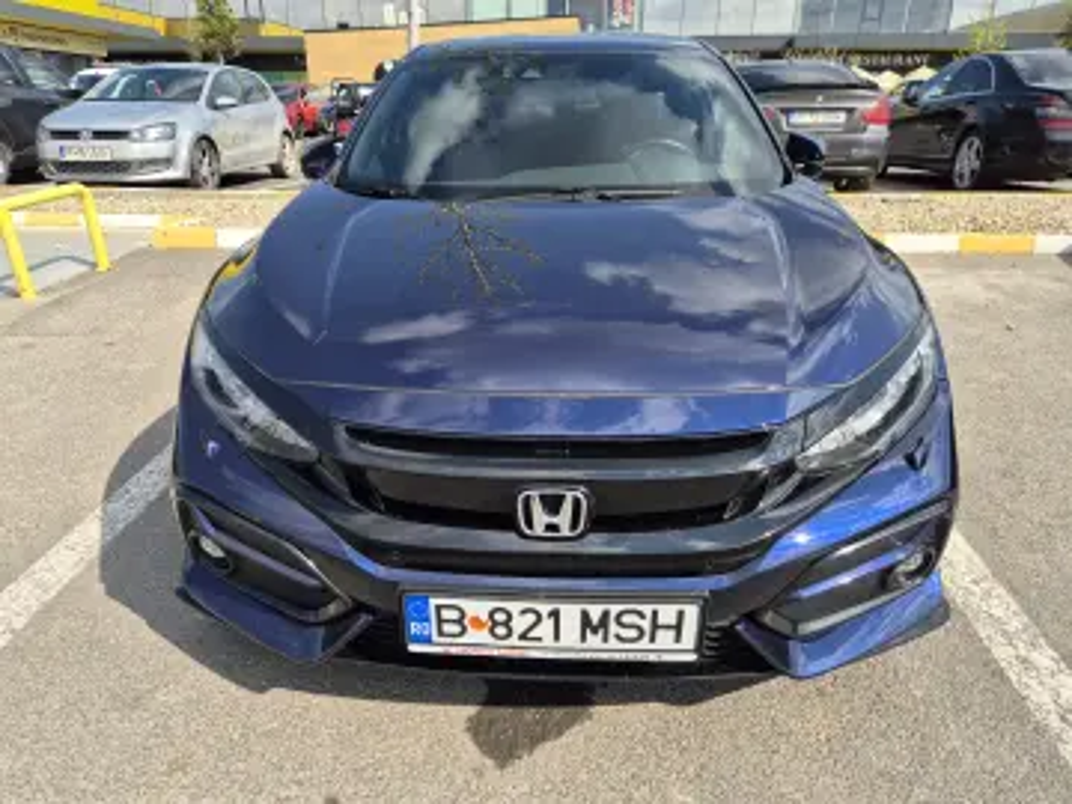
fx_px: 712
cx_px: 536
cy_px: 402
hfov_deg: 73.9
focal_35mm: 23
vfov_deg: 58.9
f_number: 1.8
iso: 25
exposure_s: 1/1192
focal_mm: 5.4
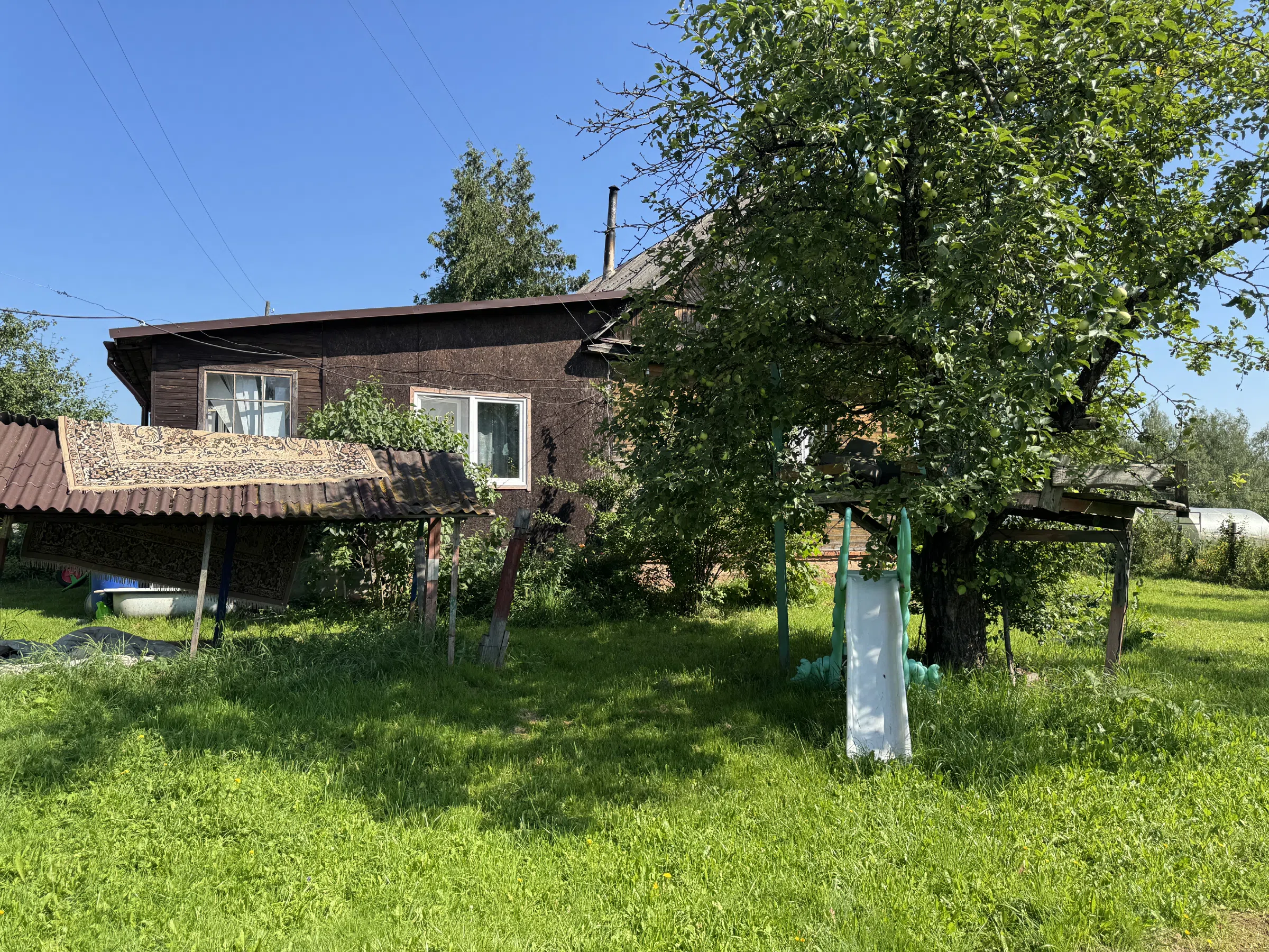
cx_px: 634
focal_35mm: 24
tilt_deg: +2.7
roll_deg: +0.0
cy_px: 476
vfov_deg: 56.8
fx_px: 880
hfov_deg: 71.6
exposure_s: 1/1637
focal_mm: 6.76
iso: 80
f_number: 1.78
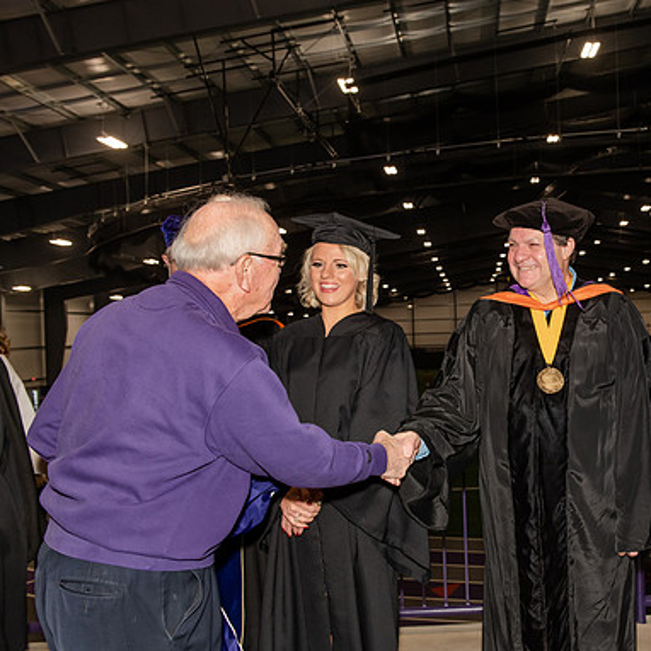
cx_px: 493
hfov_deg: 40.6
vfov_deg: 41.9
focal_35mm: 40
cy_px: 328
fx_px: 851
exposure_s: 1/160
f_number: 6.3
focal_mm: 31
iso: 1000
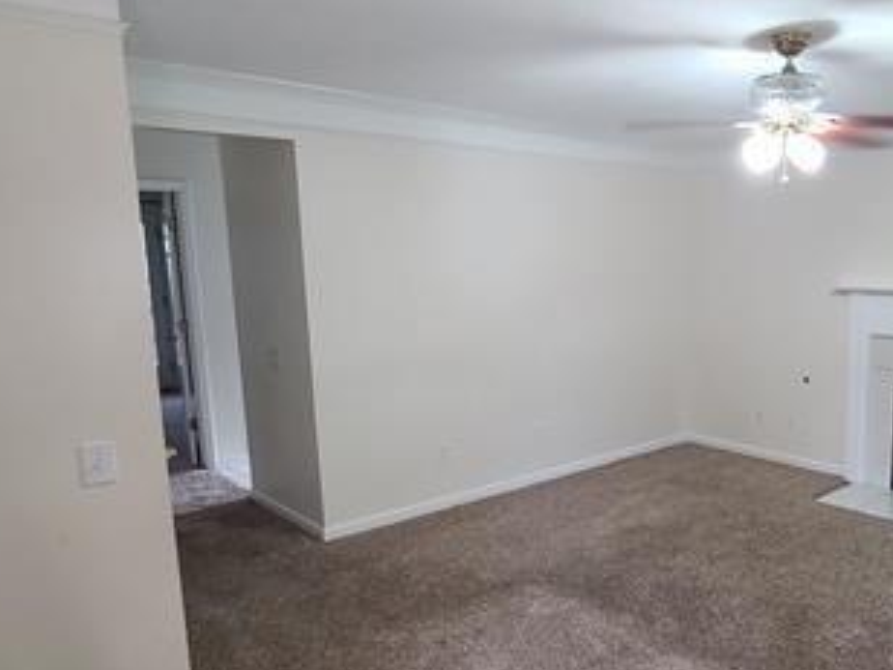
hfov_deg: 62.3
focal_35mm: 27
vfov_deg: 51.3
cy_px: 365
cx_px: 649
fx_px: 697
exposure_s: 1/29
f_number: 2.2
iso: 320
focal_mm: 2.2
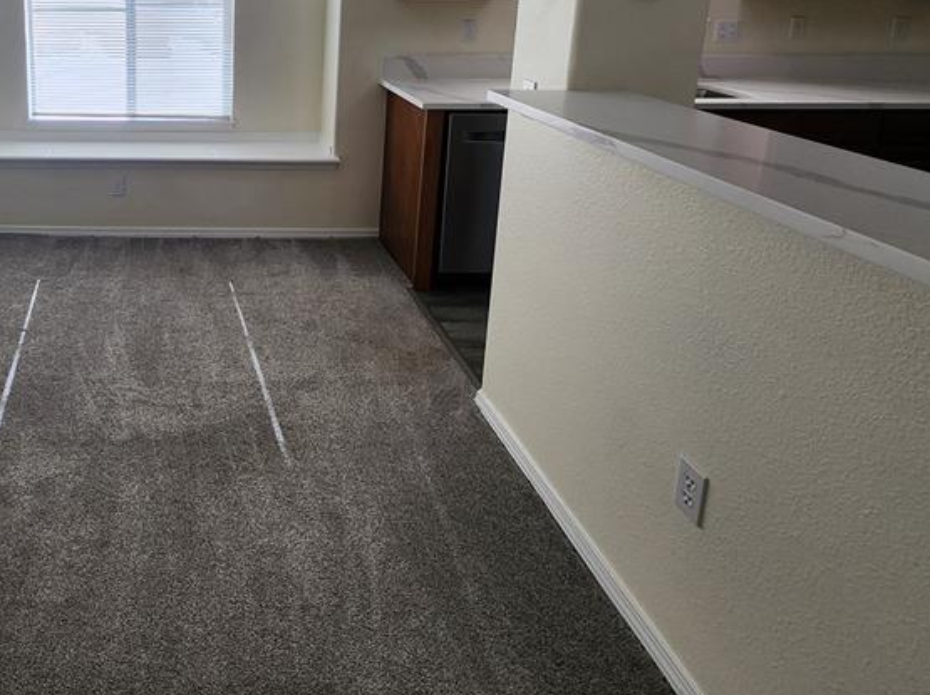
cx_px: 161
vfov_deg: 51.7
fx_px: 644
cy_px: 103
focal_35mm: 24
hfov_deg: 64.1
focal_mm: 1.74
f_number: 2.2
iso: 32
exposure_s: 1/120
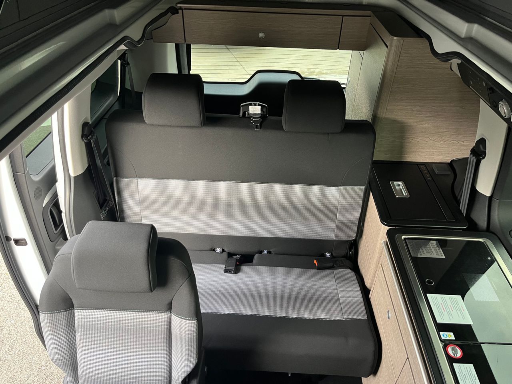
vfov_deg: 53.1
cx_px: 256
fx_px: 385
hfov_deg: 67.3
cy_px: 192
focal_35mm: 26
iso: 320
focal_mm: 5.1
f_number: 1.6
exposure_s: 1/60
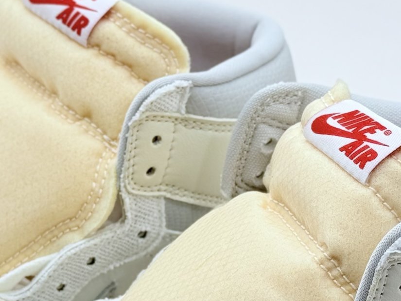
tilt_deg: -24.7
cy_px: 159
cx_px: 220
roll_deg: +1.1
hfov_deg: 31.2
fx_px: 718
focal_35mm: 62
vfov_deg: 23.7
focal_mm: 6.76
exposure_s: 1/740
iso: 64
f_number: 1.78
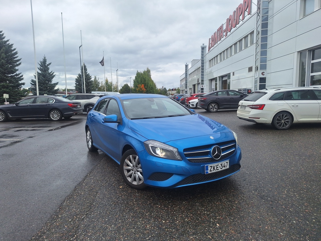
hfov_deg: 73.9
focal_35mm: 23
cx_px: 160
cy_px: 120
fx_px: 213
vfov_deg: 58.9
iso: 40
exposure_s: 1/789
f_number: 1.8
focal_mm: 5.54
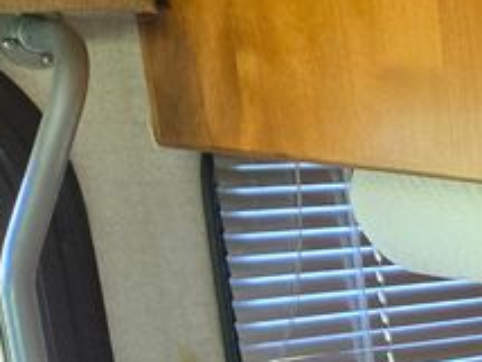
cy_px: 555
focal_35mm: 110
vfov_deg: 12.7
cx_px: 1025
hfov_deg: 14.3
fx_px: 1533
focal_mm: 5.4
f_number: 1.8
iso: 200
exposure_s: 1/180
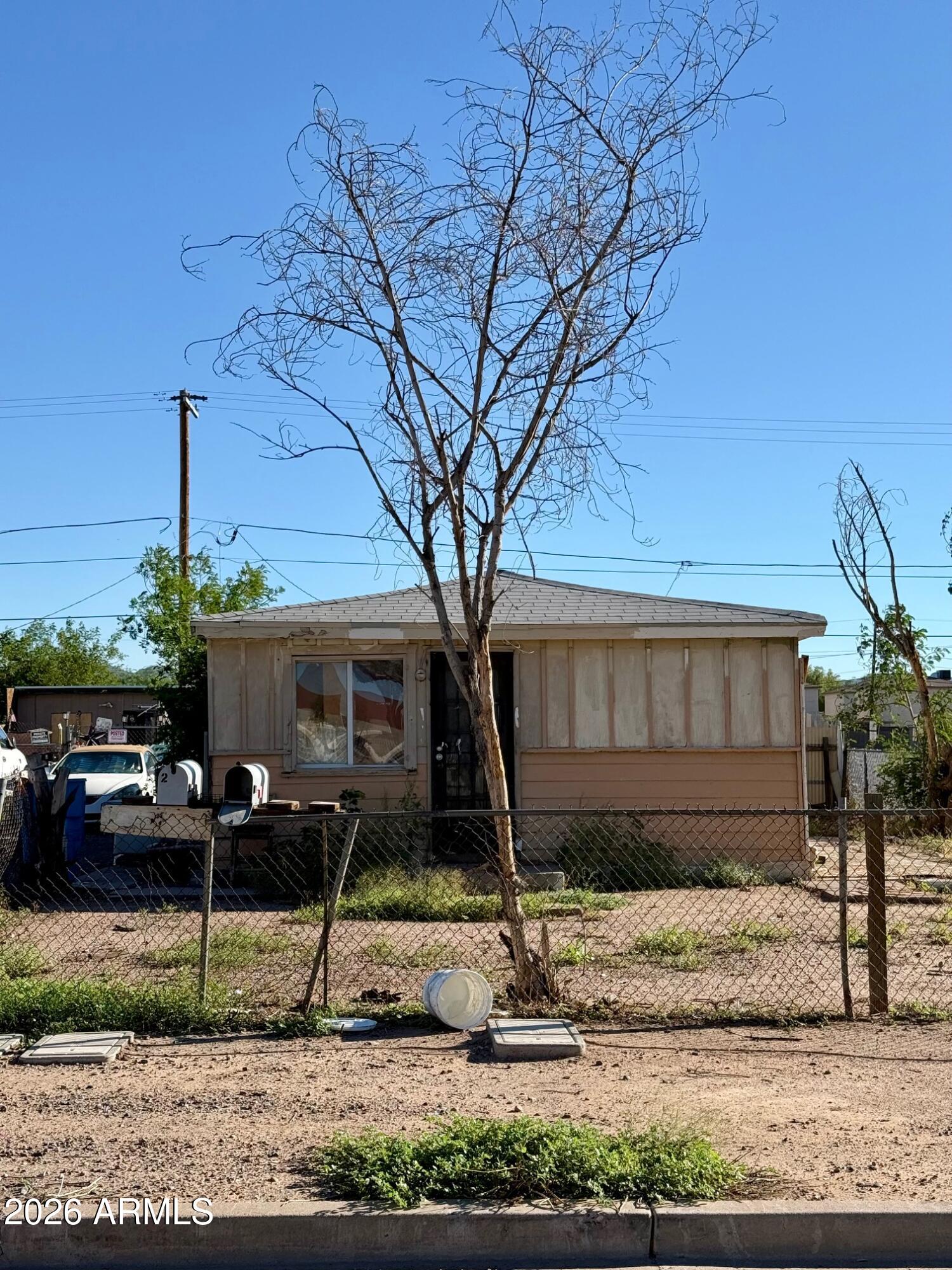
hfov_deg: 30.3
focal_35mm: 48
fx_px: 1760
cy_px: 635
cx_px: 476
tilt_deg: +3.6
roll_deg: -0.7
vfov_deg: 39.7
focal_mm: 6.76
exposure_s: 1/4329
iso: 64
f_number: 1.78
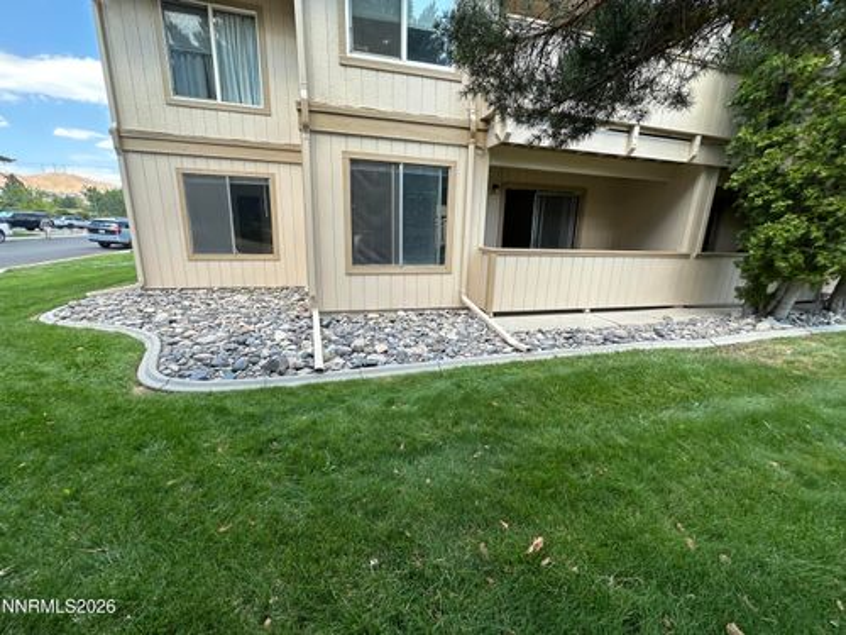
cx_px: 423
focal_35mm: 14
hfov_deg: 102.1
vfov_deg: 85.7
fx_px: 342
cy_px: 318
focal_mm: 2.22
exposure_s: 1/262
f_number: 2.2
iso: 40
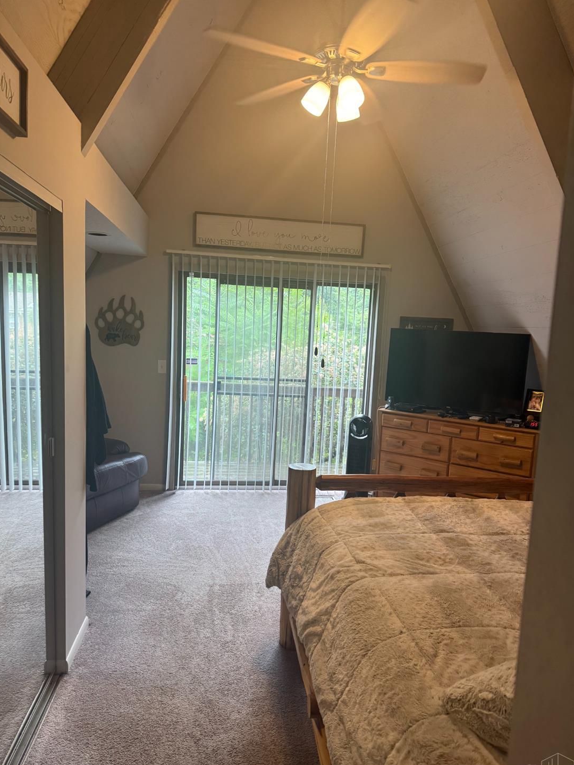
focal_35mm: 25
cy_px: 397
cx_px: 297
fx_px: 552
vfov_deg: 69.4
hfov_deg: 54.9
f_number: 1.78
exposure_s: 1/120
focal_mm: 6.76
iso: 200
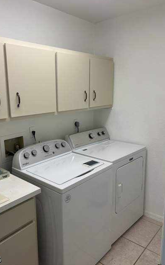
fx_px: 201
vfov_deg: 66.5
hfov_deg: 44.4
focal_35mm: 28
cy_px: 131
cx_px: 69
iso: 100
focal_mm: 5.96
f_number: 1.6
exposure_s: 1/120
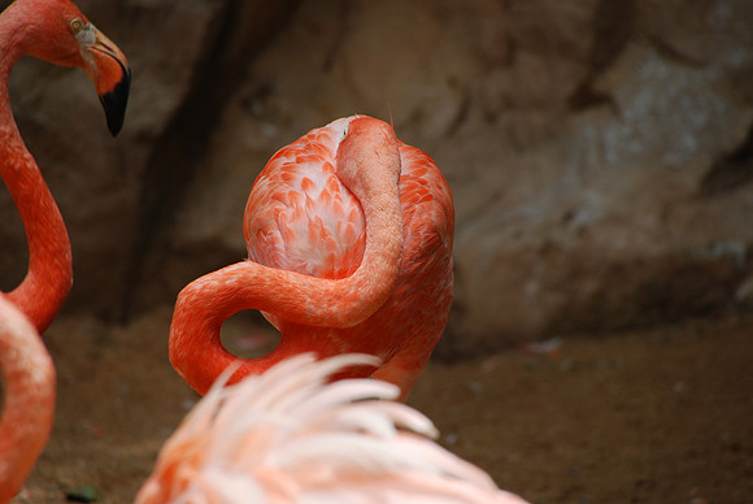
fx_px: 8480
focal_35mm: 405
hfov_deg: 5.1
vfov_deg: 3.4
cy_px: 252
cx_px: 376
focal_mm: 270
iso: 250
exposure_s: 1/500
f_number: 6.3
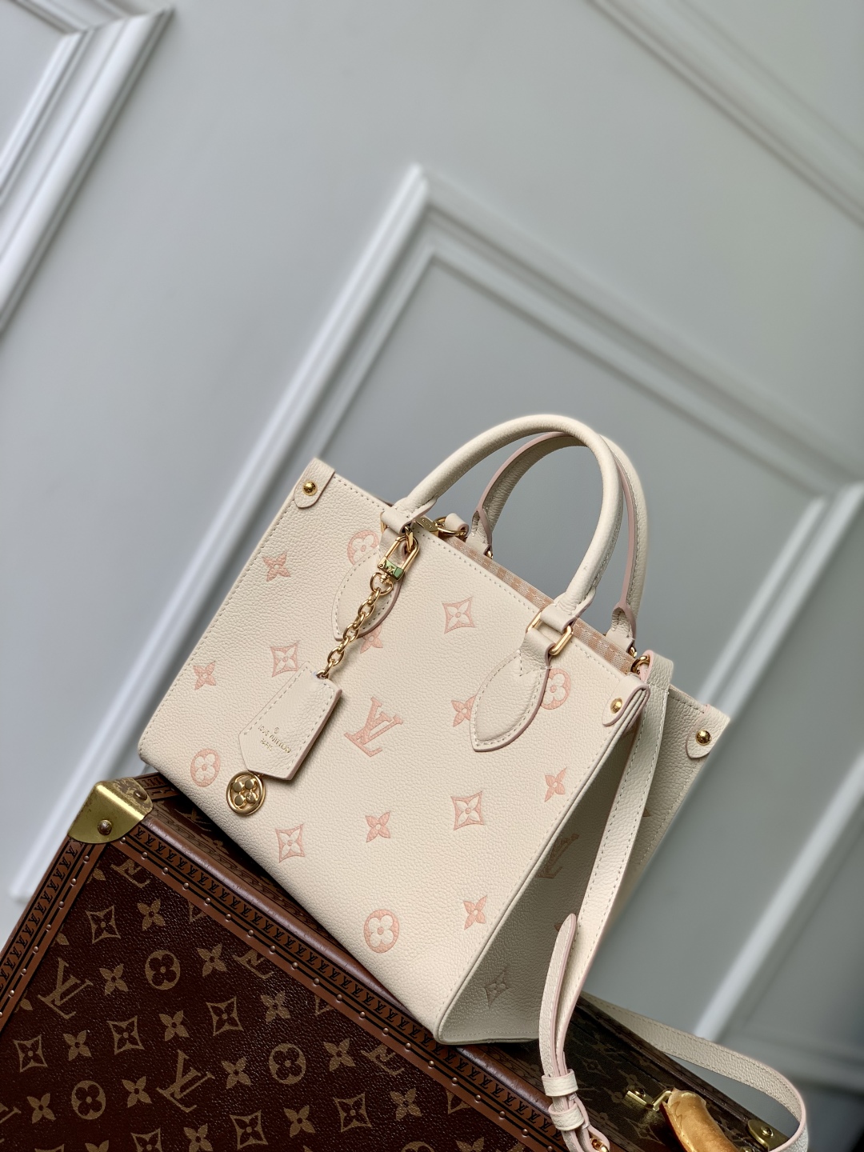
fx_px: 1731
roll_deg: -29.5
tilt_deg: -5.7
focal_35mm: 52
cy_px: 576
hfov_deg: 28.0
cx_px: 432
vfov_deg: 36.8
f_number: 2.4
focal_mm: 6
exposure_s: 1/122
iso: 25
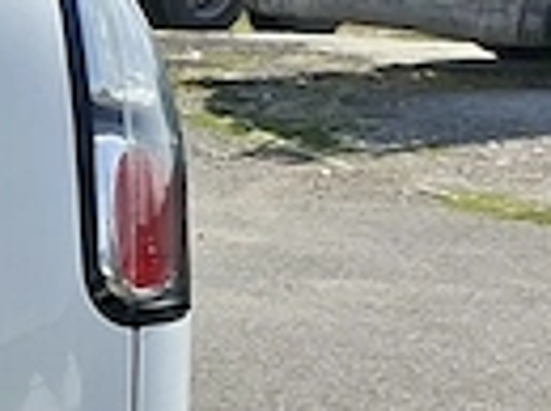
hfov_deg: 7.9
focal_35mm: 177
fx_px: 2812
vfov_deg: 8.0
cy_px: 775
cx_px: -1564
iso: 50
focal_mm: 5.54
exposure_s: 1/1786
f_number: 1.8
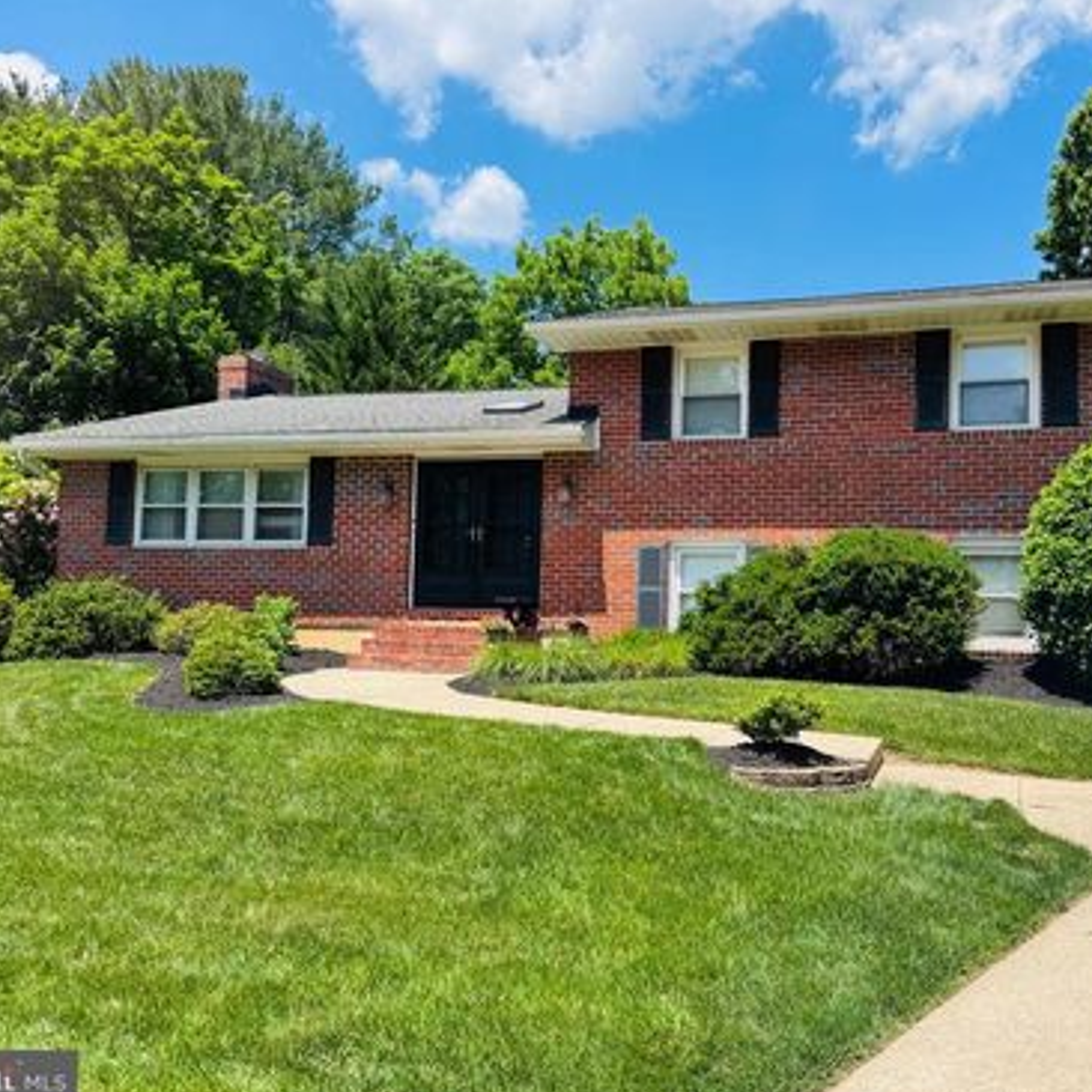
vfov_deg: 55.6
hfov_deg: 55.3
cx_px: 641
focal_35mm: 29
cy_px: 550
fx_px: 1035
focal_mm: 6.76
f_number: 1.78
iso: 80
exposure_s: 1/2833
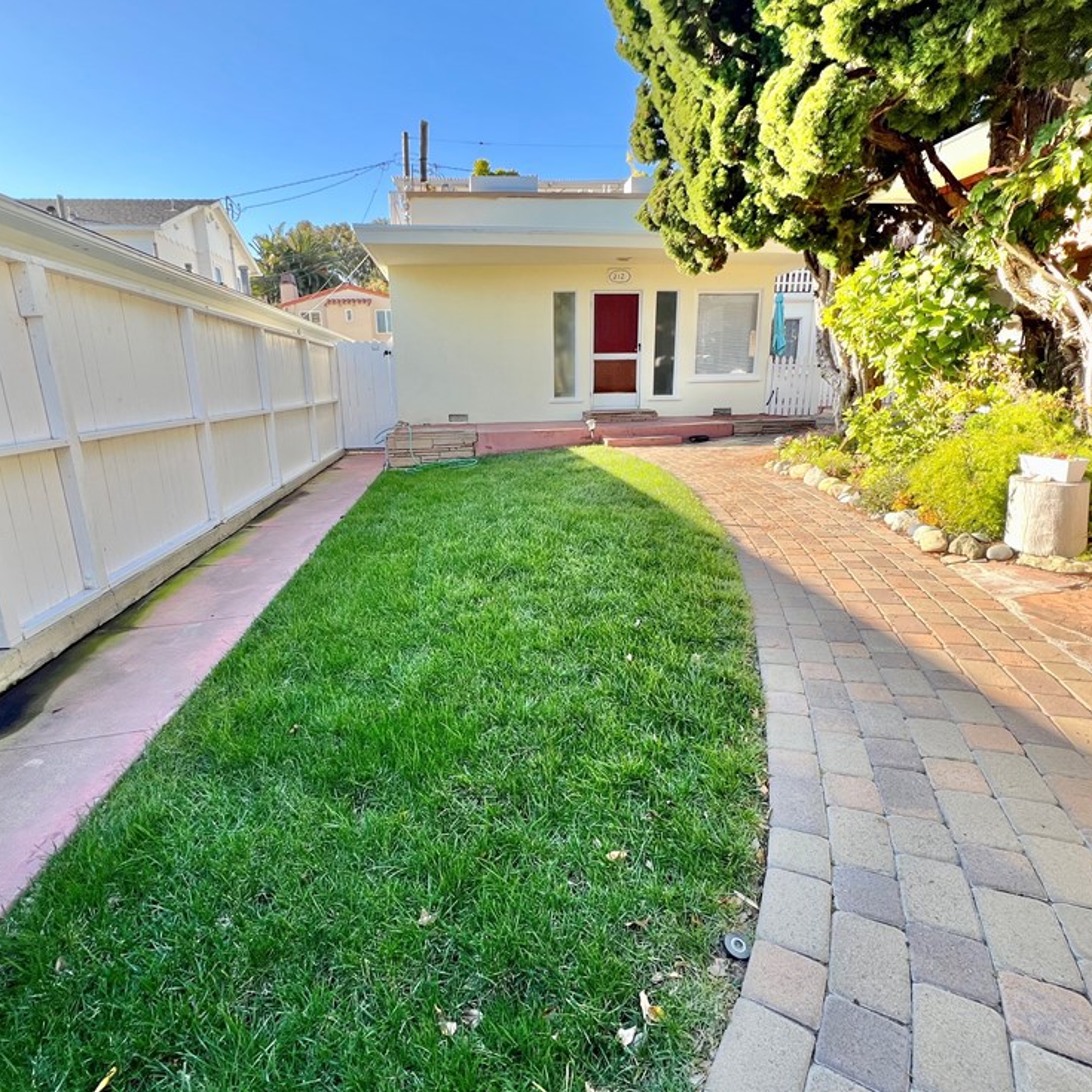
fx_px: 571
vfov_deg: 87.4
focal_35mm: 16
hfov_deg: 87.4
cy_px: 541
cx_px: 519
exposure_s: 1/214
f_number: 1.8
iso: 32
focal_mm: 1.57
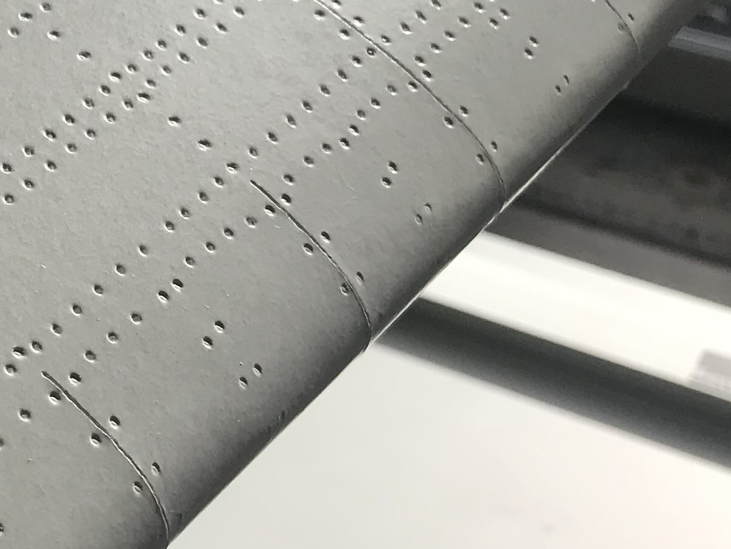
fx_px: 1985
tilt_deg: -29.7
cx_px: -406
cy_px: 158
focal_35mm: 94
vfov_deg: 15.7
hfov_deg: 18.2
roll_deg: +0.1
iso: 20
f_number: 1.8
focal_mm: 3.99
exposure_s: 1/1330
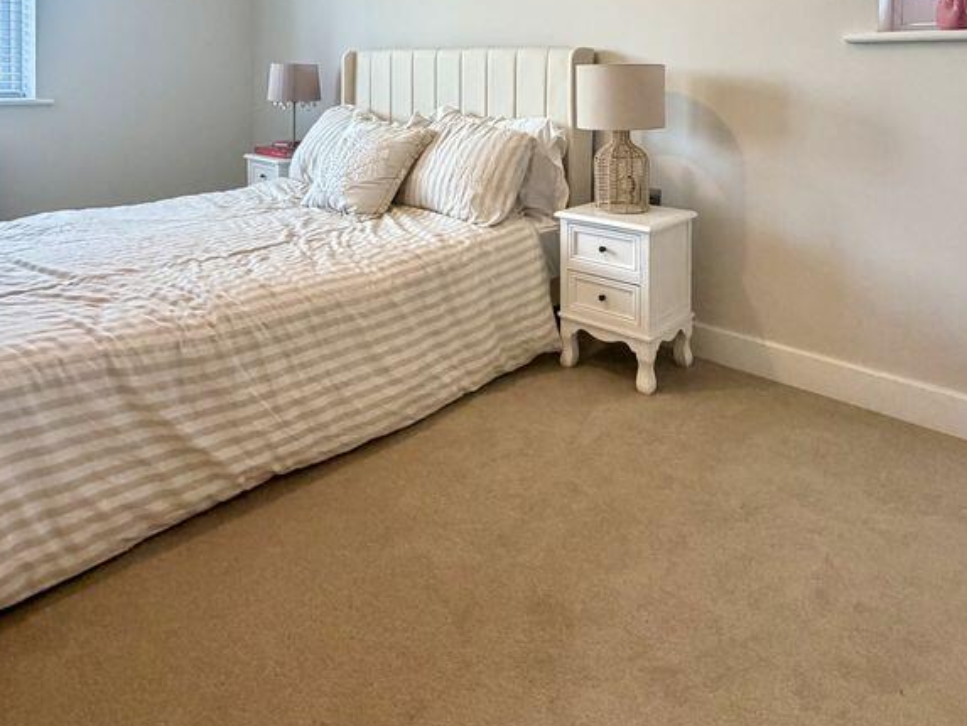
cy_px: 86
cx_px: 527
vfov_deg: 49.5
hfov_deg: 69.2
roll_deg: -0.9
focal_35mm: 25
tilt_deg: -0.6
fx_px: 699
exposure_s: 1/100
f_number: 2.2
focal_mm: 2.22
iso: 320
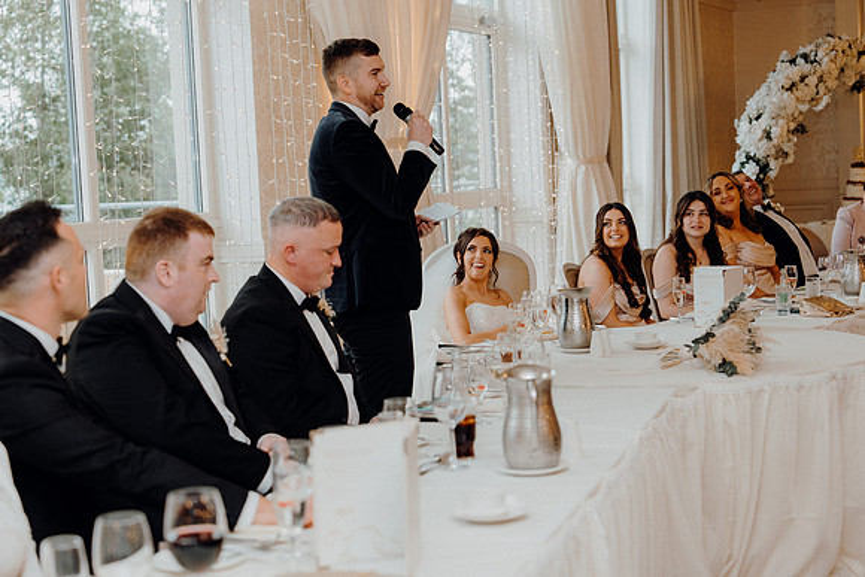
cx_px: 432
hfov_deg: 31.0
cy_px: 288
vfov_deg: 20.9
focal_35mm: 65
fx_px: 1562
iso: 1250
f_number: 3.5
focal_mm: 65
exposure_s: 1/160
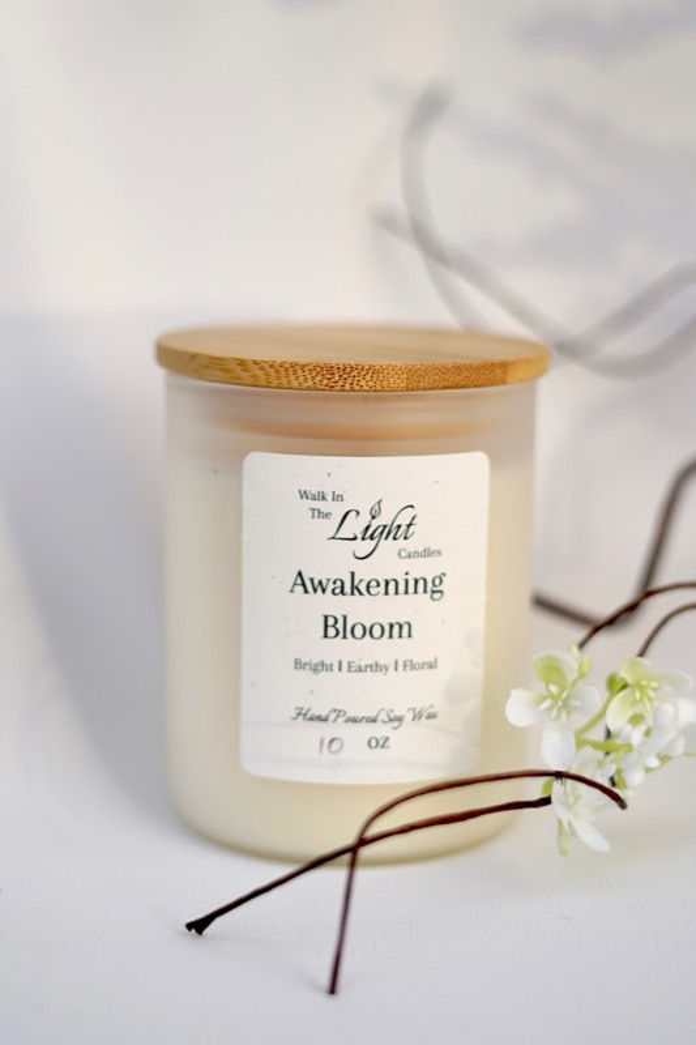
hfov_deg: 27.0
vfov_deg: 39.6
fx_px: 1451
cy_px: 522
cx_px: 348
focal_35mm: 50
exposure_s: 1/1000
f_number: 2.5
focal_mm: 50
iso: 160
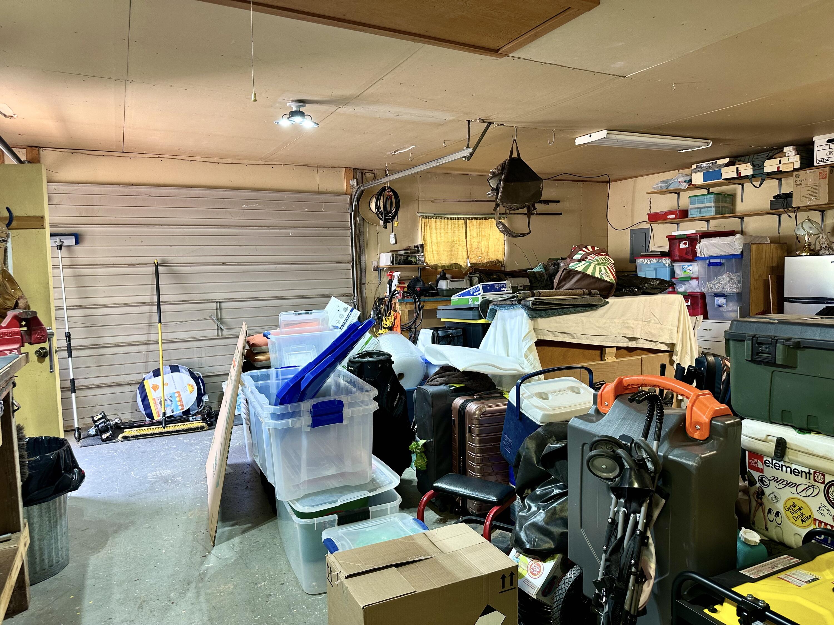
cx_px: 417
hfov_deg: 71.6
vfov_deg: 56.8
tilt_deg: -4.2
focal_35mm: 24
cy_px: 312
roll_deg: +1.3
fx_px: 578
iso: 125
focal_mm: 6.86
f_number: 1.78
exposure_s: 1/60
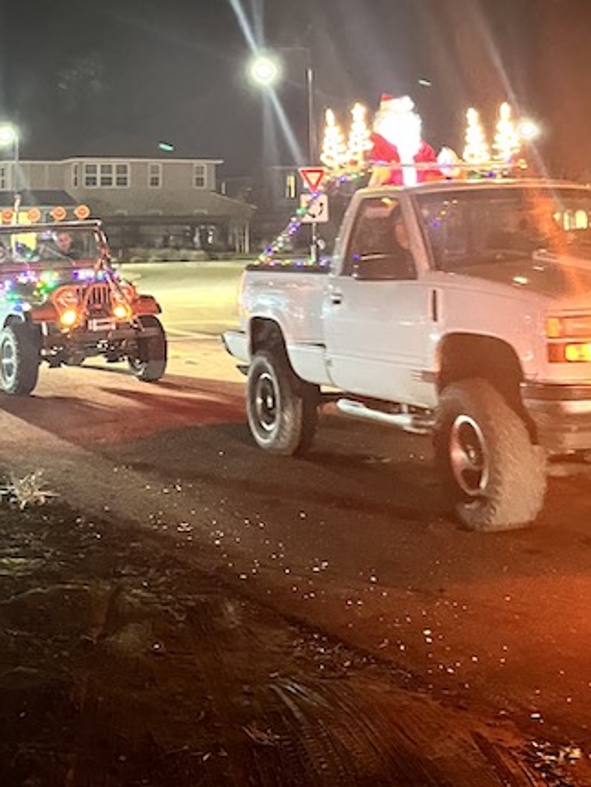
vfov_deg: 32.1
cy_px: 124
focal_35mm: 58
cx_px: 214
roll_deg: +1.3
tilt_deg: +4.5
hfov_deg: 25.2
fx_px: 1319
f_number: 1.6
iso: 1000
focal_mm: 5.1
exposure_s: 1/15
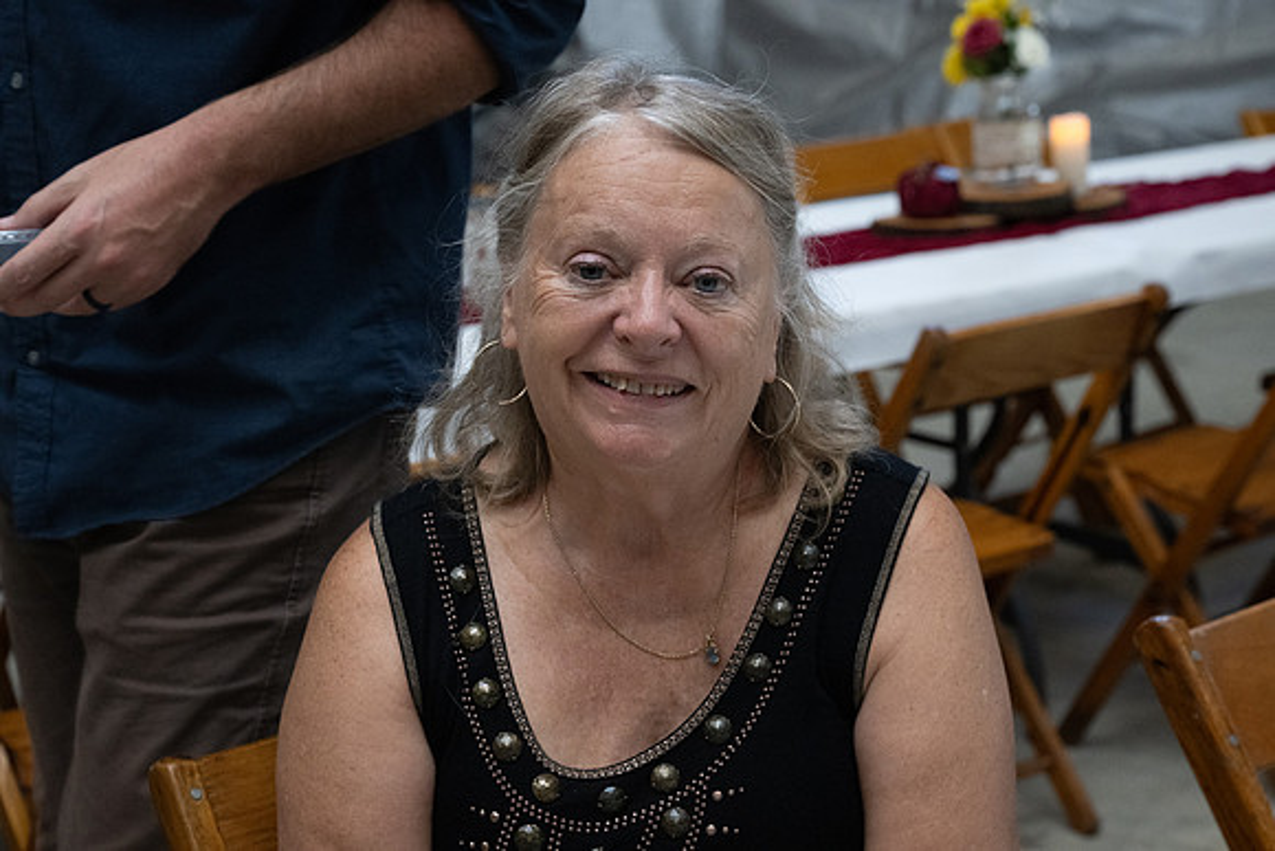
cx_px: 638
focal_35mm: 70
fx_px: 2480
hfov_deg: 28.8
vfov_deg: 19.5
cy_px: 426
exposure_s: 1/200
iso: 6400
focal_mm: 70
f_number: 6.3
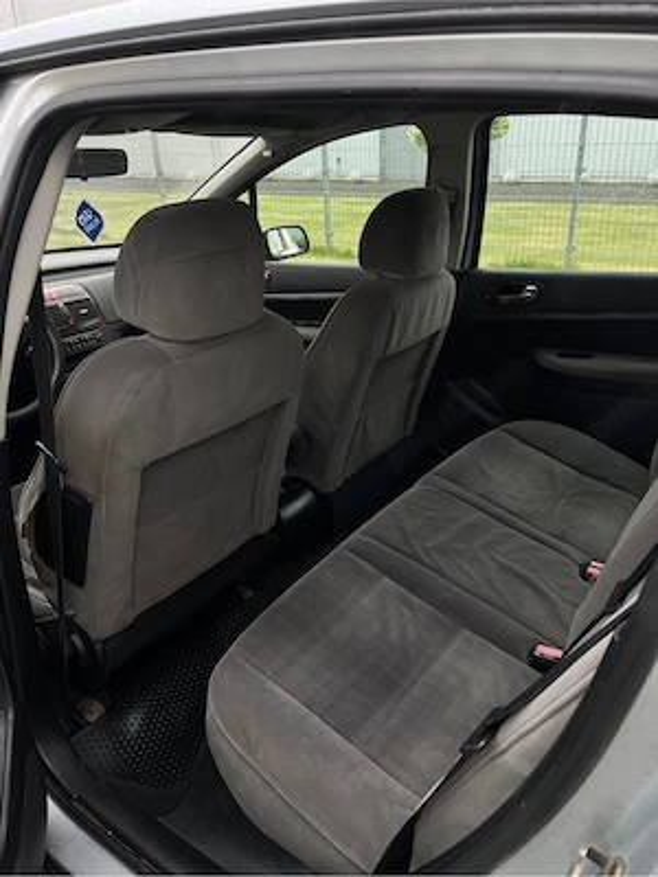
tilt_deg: -24.2
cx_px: 329
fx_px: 659
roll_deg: +2.3
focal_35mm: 26
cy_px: 438
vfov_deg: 67.3
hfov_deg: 53.1
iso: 40
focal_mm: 5.1
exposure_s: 1/168
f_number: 1.6
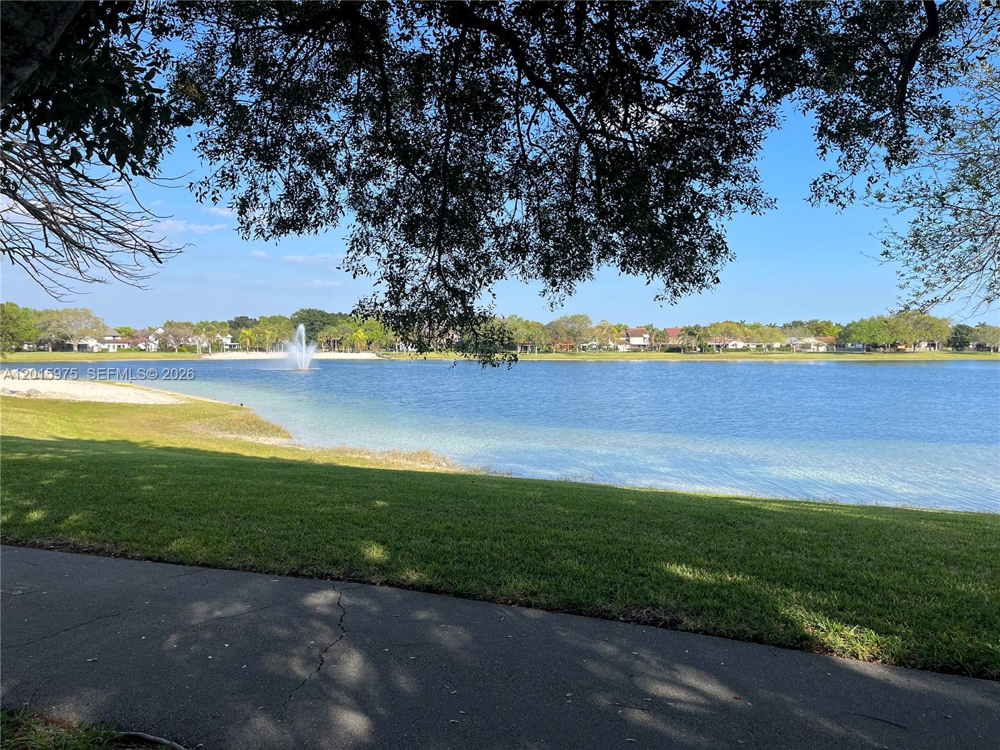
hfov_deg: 67.3
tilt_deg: -2.1
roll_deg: +0.6
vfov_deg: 53.1
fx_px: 751
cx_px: 500
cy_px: 375
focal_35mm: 26
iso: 50
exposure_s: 1/2268
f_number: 1.6
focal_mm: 5.1
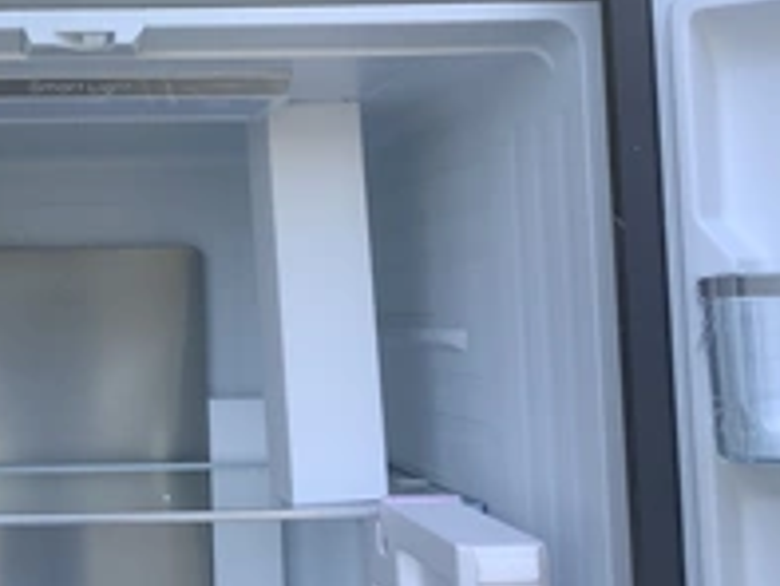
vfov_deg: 23.2
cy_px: 202
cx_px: 40
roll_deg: -1.1
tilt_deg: +1.7
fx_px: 1420
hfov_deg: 29.1
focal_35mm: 63
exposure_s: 1/599
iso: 25
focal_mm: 3.3
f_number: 2.4
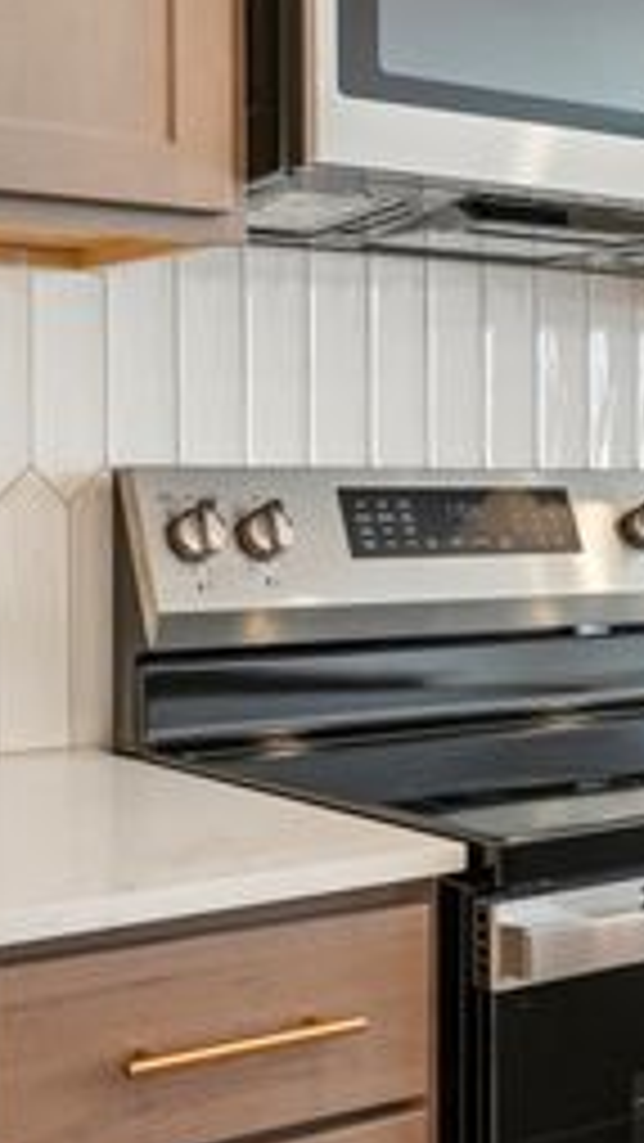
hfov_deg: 18.5
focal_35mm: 64
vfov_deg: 32.8
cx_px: 576
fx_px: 1942
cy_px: 506
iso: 800
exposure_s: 1/60
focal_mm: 31
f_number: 8
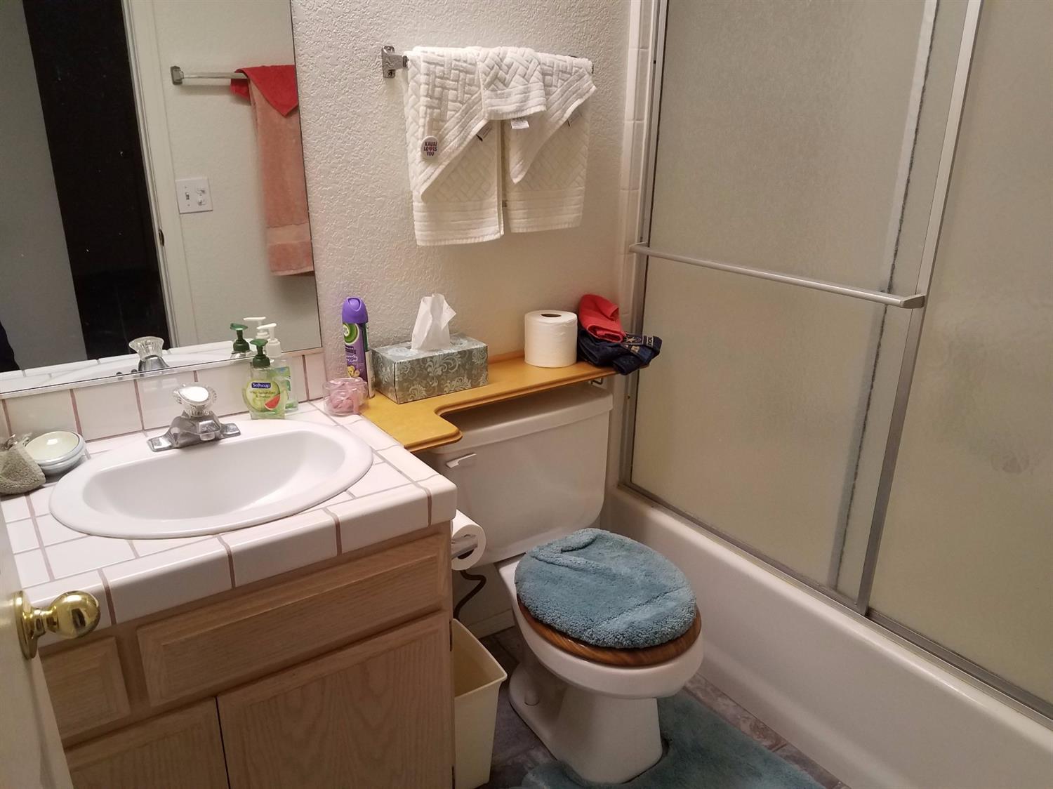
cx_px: 526
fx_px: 791
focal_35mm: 26
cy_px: 394
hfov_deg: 67.3
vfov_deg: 53.0
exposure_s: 1/60
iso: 125
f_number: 1.7
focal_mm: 4.2
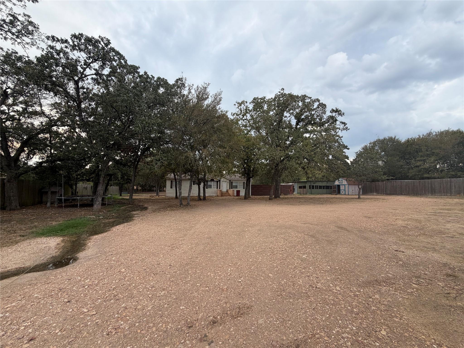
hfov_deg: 102.1
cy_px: 174
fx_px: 188
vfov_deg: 85.7
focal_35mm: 14
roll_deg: -0.5
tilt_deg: +3.1
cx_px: 232
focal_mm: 2.22
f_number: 2.2
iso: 50
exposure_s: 1/365
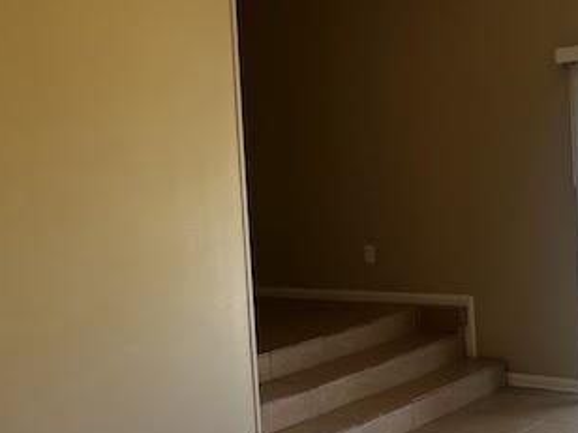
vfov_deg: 27.0
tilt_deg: -1.3
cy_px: 176
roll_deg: +3.1
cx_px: 469
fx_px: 902
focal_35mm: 54
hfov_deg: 34.4
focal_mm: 5.1
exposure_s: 1/130
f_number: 1.6
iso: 50
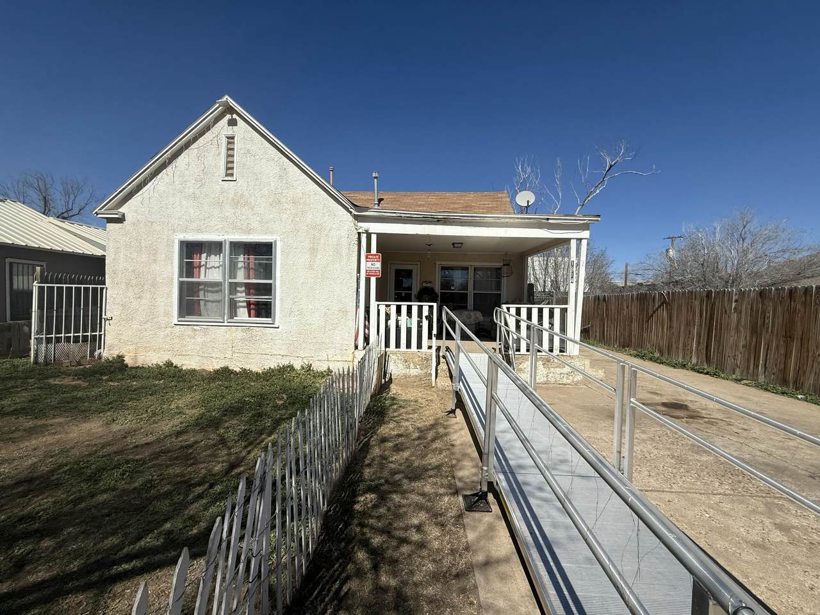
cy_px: 308
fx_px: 332
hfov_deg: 102.1
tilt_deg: -1.5
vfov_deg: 85.7
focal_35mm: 14
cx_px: 410
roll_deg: -0.9
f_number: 2.2
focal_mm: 2.22
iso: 50
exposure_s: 1/6173
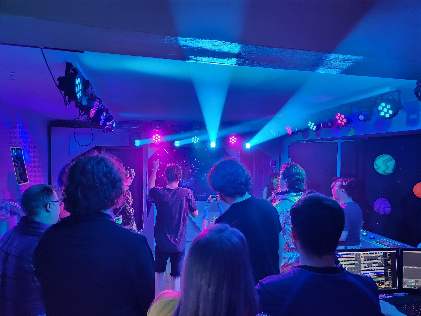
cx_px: 210
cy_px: 158
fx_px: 280
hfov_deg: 73.9
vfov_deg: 58.9
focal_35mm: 23
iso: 400
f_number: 1.8
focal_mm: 5.4
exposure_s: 1/120
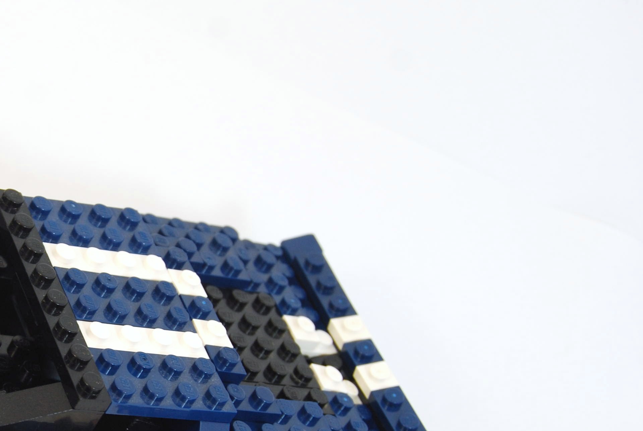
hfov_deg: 20.4
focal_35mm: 97
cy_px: 333
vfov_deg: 14.1
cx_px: 10
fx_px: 1735
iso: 200
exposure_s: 1/60
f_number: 6.3
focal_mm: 32
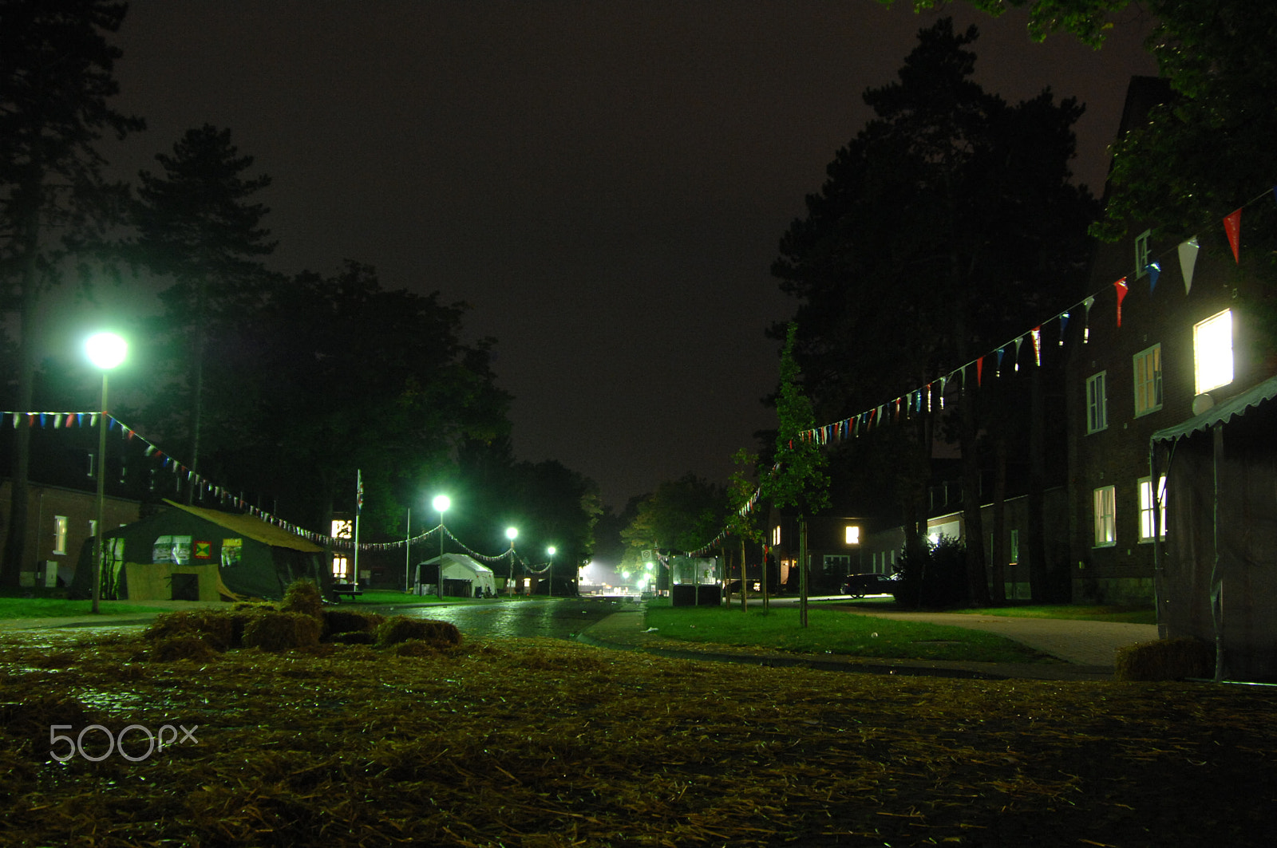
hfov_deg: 53.2
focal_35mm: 36
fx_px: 1276
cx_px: 638
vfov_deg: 36.8
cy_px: 424
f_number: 4.5
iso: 640
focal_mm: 24
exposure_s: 6
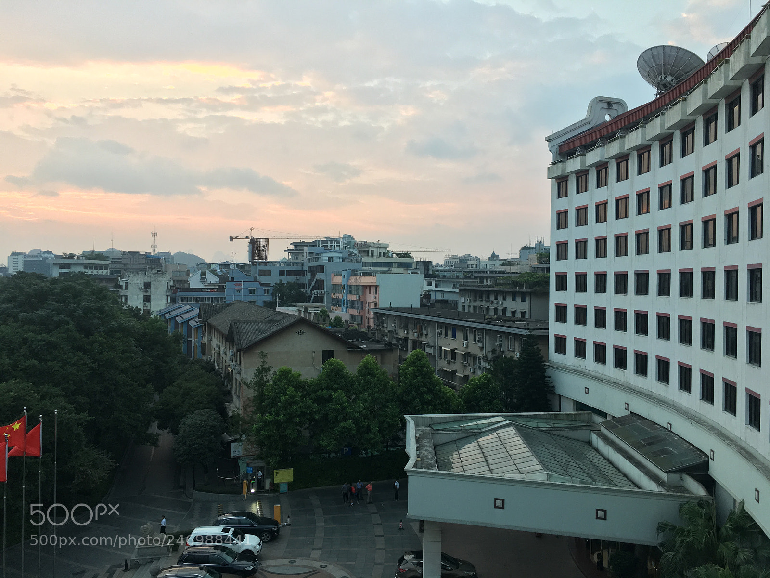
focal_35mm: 29
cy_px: 289
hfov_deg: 61.7
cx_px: 385
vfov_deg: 48.2
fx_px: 645
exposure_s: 1/100
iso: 40
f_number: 2.2
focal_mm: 4.15
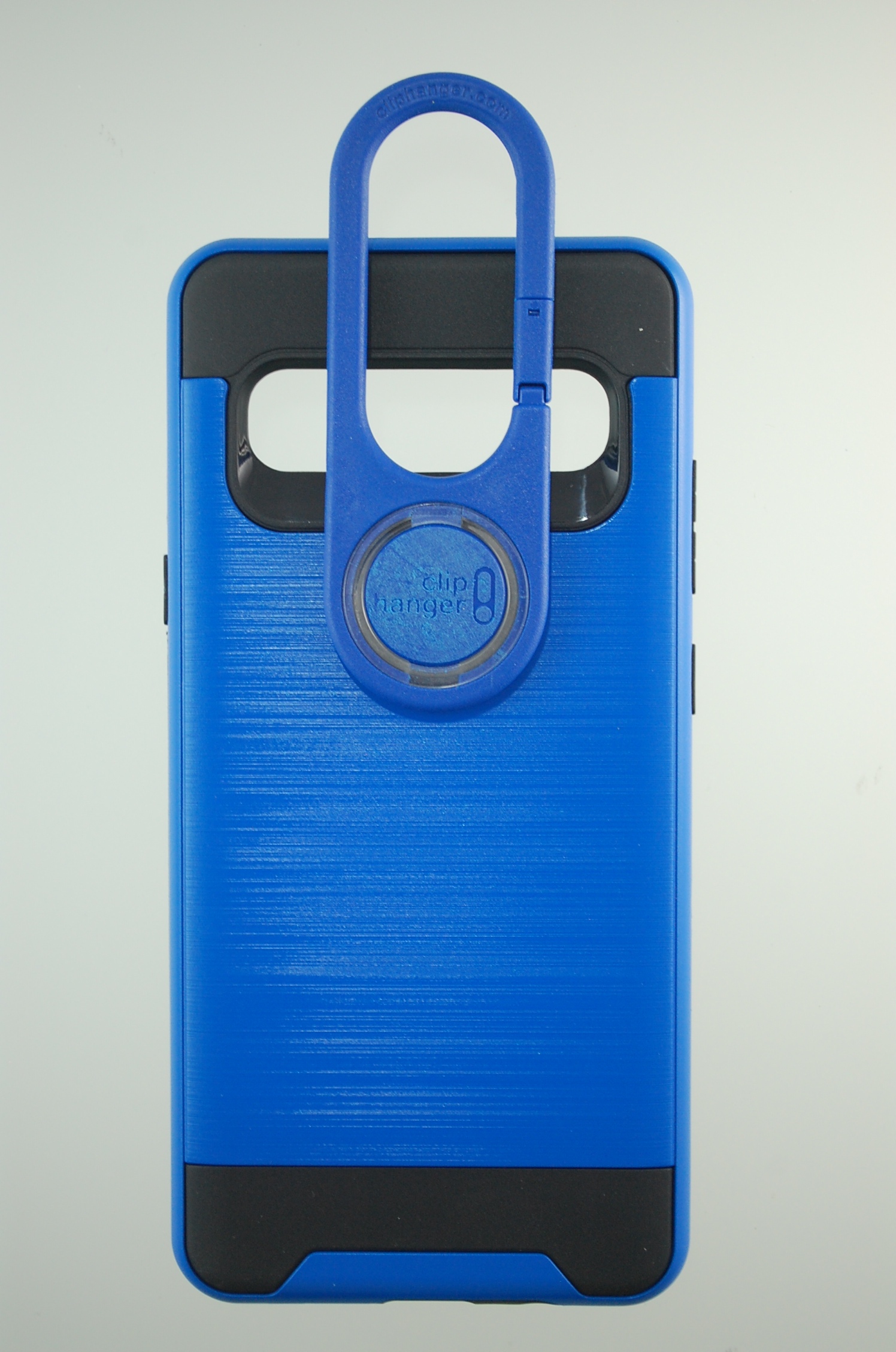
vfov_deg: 36.9
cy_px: 676
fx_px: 2023
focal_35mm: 54
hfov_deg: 25.0
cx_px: 448
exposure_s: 1/30
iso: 500
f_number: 5.3
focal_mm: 36
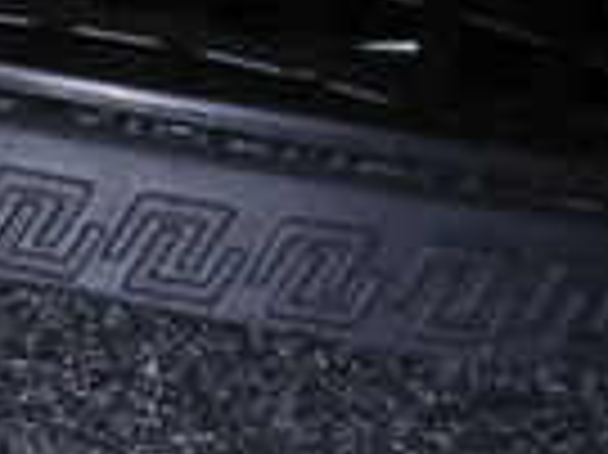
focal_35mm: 226
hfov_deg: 7.9
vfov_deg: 6.4
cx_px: -1018
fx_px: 3966
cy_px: 841
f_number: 3.2
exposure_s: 1/60
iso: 50
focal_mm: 6.3
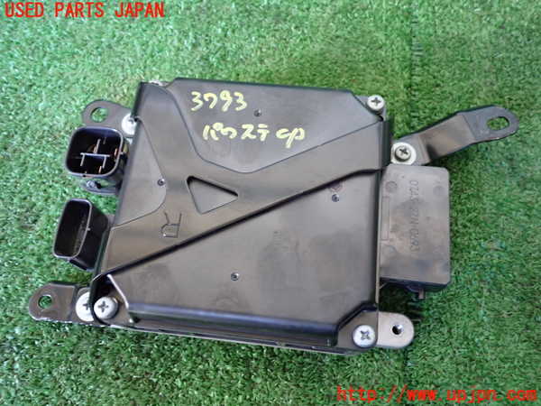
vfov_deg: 46.8
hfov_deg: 60.0
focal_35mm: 30
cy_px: 203
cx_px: 270
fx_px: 469
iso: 500
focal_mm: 5.4
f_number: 2.3
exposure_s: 1/50
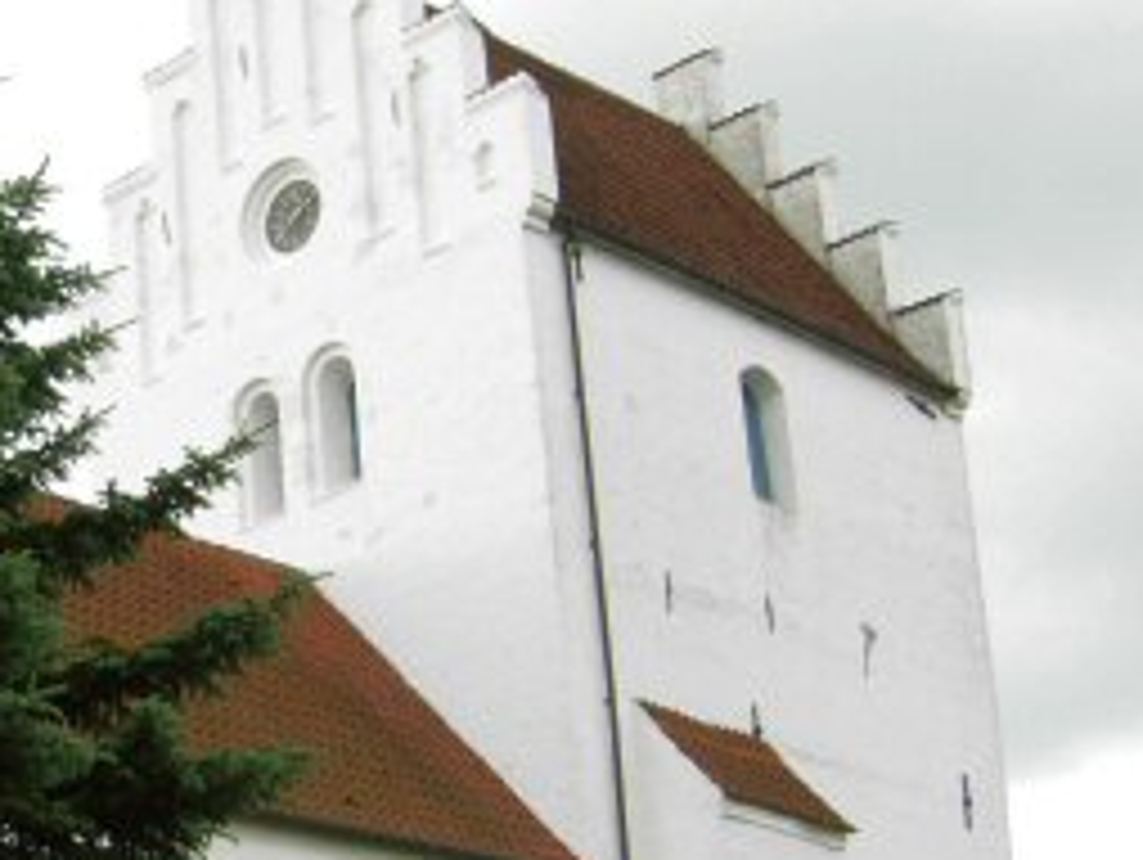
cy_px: 783
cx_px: -99
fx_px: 2809
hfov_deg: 21.8
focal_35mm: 85
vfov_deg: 17.1
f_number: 3.8
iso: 50
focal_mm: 7.5
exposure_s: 1/108
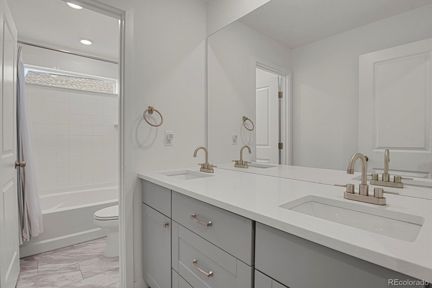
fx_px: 204
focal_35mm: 17
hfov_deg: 93.3
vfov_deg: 70.4
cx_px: 216
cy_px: 144
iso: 3200
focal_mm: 17
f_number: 8
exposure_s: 1/20
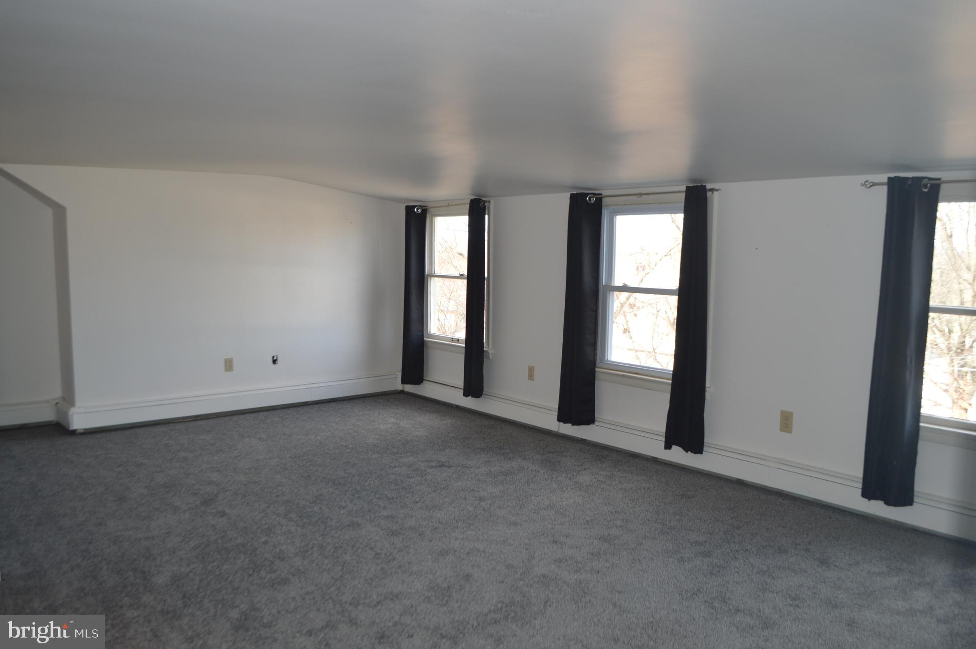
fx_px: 812
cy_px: 324
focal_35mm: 30
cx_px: 488
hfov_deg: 62.0
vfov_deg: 43.5
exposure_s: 1/125
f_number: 4
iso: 250
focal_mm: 20
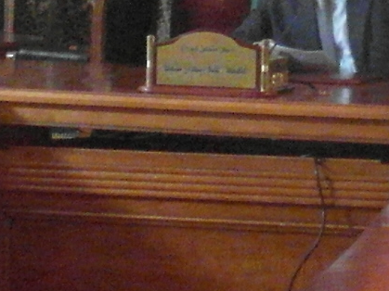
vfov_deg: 7.9
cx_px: 292
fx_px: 2101
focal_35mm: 187
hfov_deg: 10.6
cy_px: -56
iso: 640
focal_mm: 4
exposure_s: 1/30
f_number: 3.2
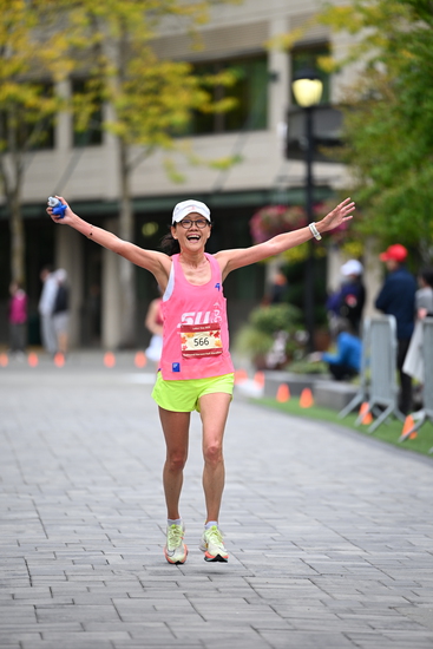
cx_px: 216
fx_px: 3606
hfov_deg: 6.9
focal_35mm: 200
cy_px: 324
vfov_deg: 10.3
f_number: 2.8
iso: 640
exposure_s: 1/2000
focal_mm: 200
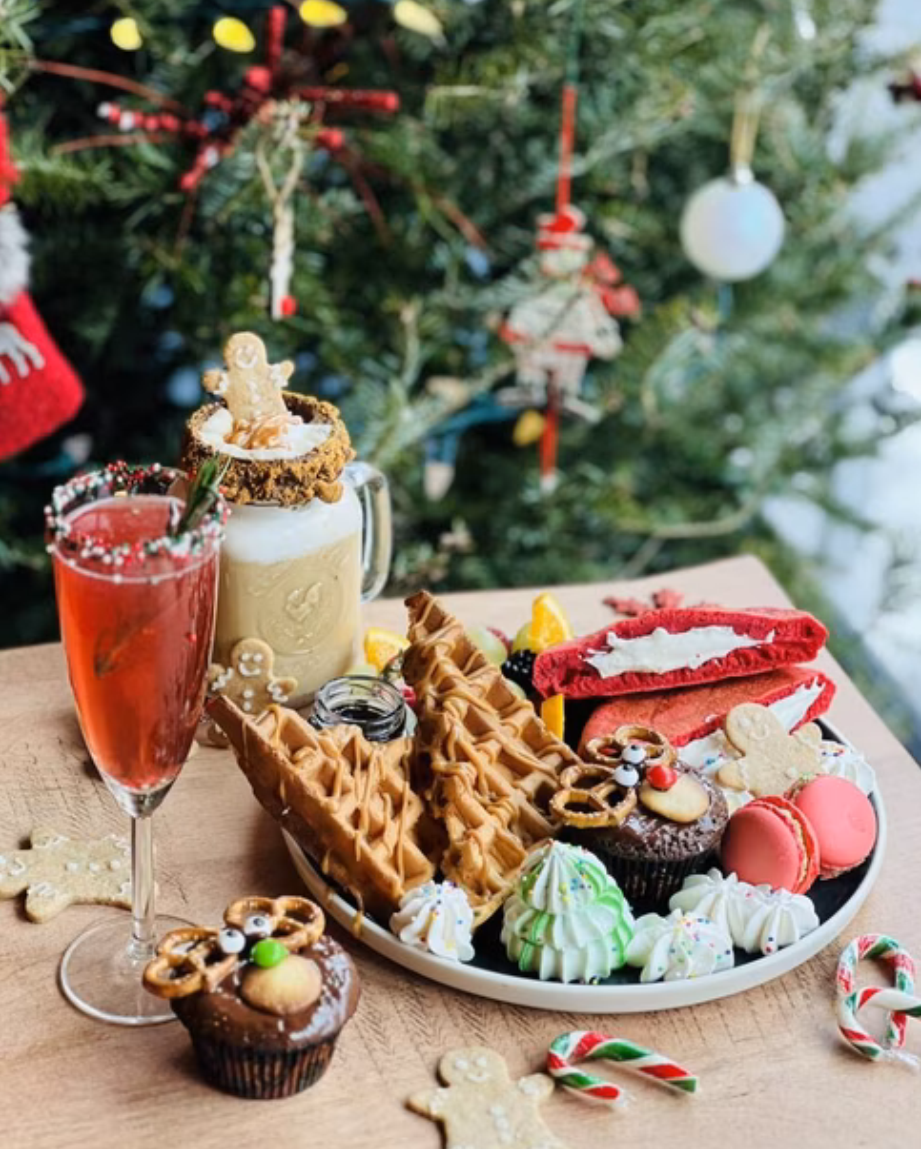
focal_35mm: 81
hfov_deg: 19.0
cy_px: 598
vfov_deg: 23.5
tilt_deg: -31.3
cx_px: 463
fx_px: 2758
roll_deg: -2.1
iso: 160
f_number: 2.8
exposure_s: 1/40
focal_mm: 9
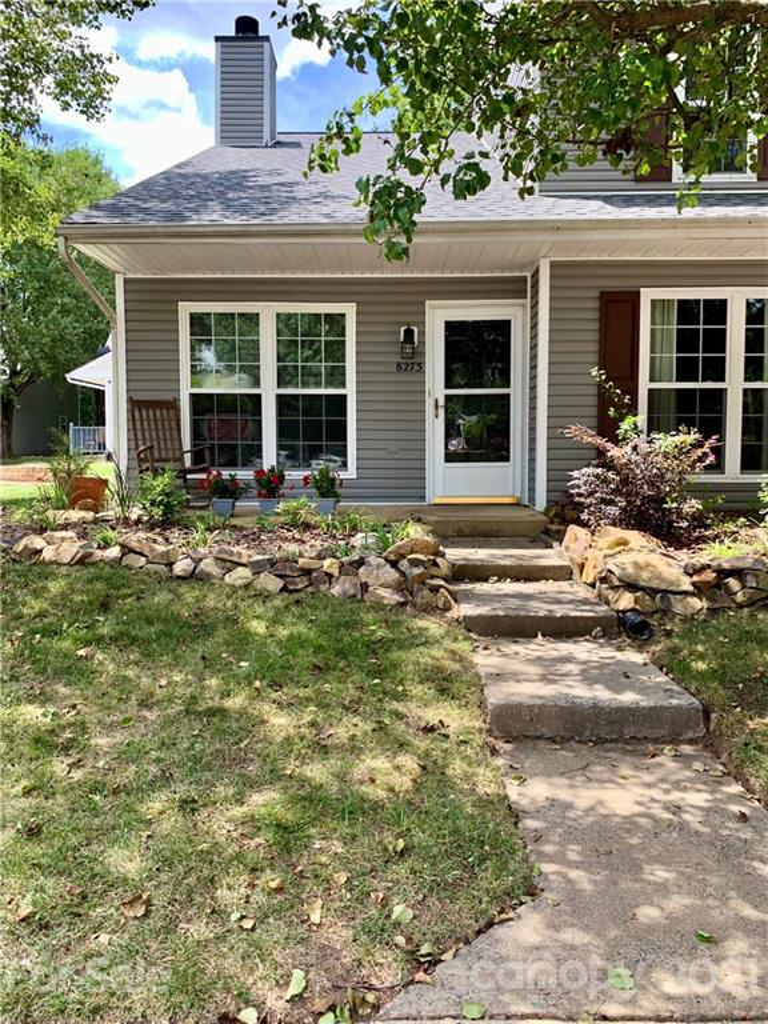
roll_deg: -0.4
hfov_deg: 53.1
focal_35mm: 26
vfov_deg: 67.3
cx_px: 384
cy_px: 512
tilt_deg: -3.2
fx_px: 769
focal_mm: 4.25
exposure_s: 1/337
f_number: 1.8
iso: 25
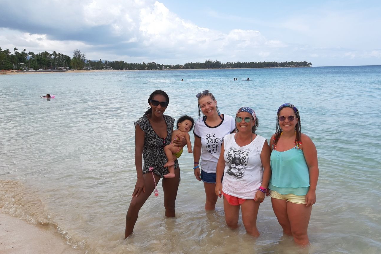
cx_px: 217
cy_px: 147
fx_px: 370
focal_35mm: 35
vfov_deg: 37.8
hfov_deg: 54.2
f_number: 1.7
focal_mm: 3.93
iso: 40
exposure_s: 1/988
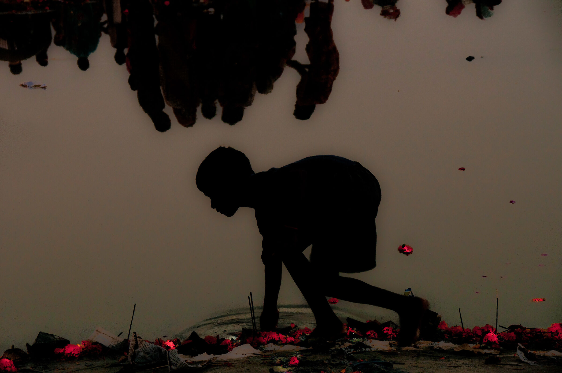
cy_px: 186
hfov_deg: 15.2
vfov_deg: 10.1
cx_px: 281
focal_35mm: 135
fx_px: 2105
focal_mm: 90
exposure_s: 1/80
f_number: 10
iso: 200
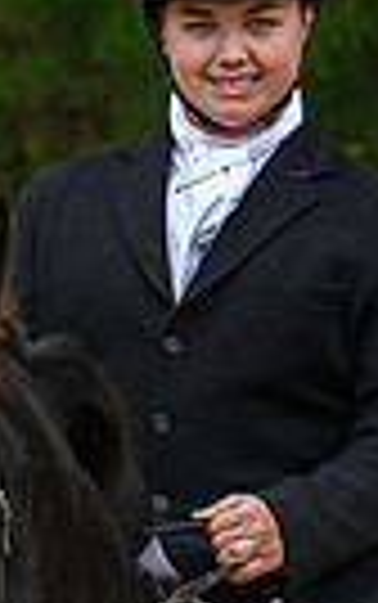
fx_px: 11826
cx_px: -535
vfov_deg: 2.9
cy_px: 626
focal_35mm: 719
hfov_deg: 1.8
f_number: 3.2
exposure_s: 1/1000
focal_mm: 130
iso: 1250
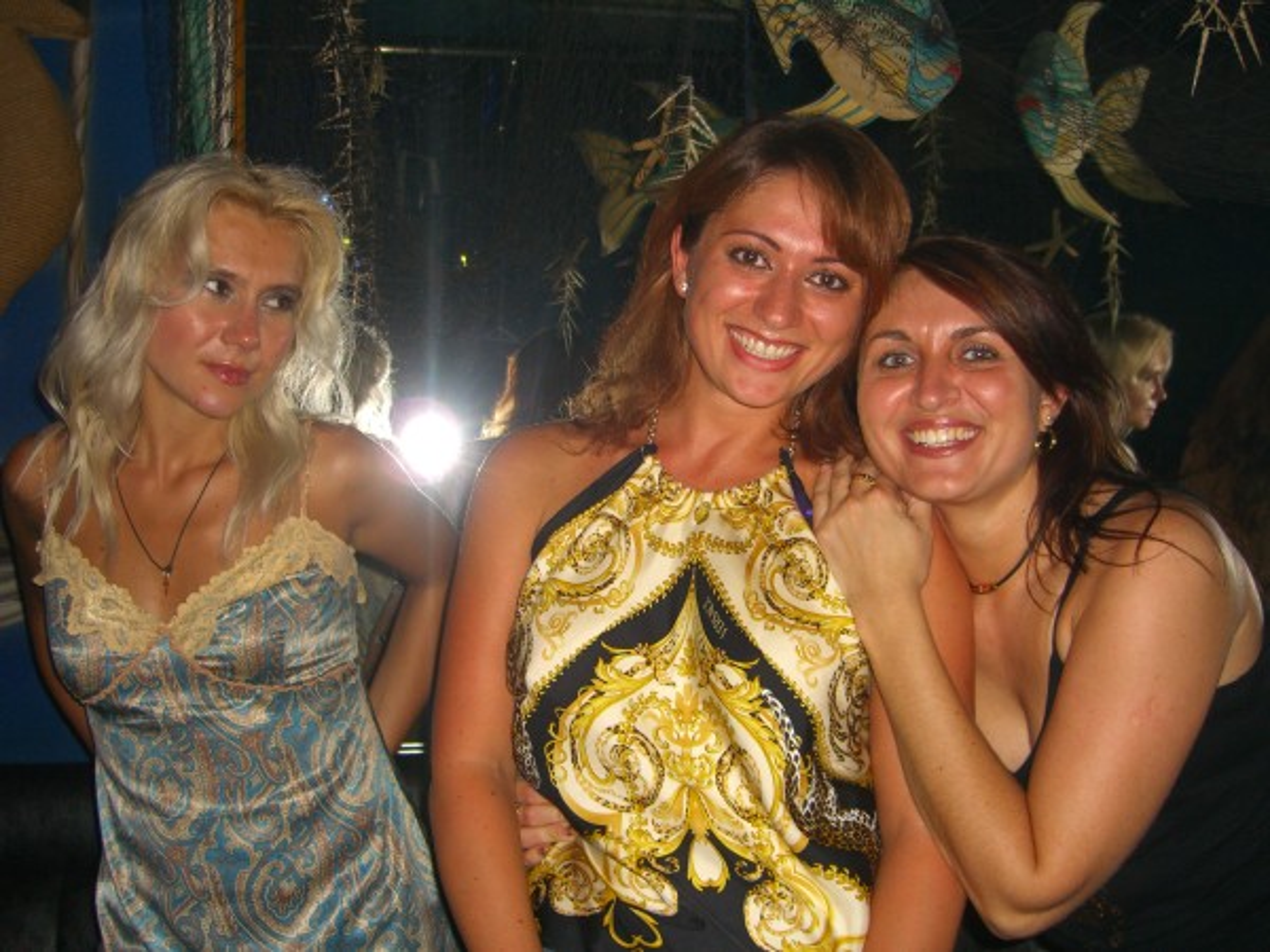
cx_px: 635
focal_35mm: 38
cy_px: 476
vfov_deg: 37.7
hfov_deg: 49.0
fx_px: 1394
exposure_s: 1/60
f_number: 2.8
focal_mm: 7.9
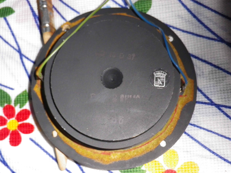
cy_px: 86
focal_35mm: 53
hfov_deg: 36.2
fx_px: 354
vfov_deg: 27.5
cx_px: 116
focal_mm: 9.5
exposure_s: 1/60
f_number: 8.8
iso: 400
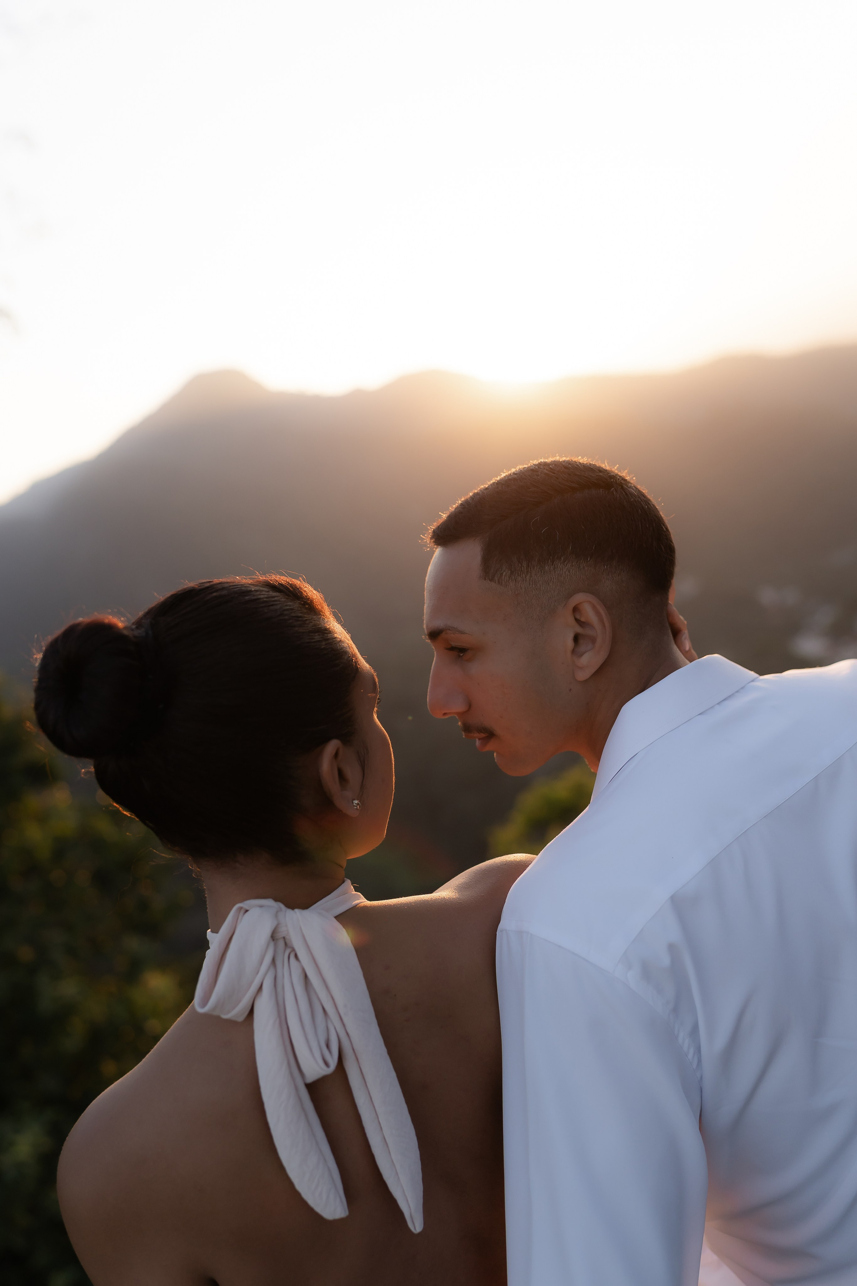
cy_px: 643
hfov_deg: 37.9
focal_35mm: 35
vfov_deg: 54.4
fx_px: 1250
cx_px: 428
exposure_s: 1/1600
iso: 320
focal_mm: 35
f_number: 2.5
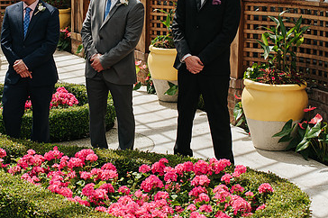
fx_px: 883
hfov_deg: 20.9
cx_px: 80
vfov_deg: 14.1
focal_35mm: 97
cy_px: 83
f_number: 3.5
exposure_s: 1/1000
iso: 125
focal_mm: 35
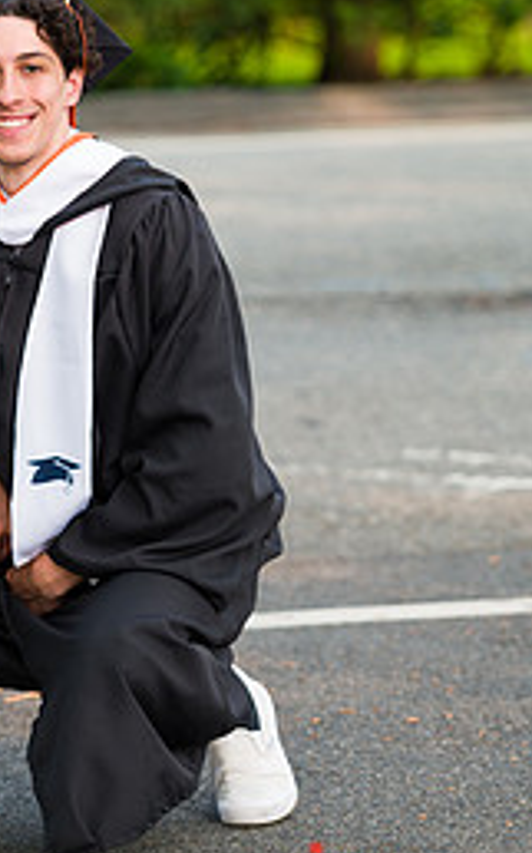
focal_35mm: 231
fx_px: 5365
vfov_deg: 9.1
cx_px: 48
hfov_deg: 5.7
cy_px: 268
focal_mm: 130
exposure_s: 1/640
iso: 200
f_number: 3.2
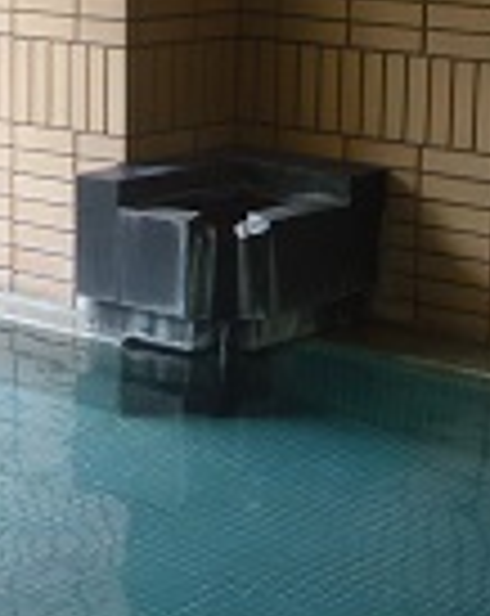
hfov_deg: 14.5
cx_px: 225
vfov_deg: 18.1
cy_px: 247
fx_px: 1928
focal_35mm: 106
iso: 80
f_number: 3.3
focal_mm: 5.2
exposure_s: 1/50
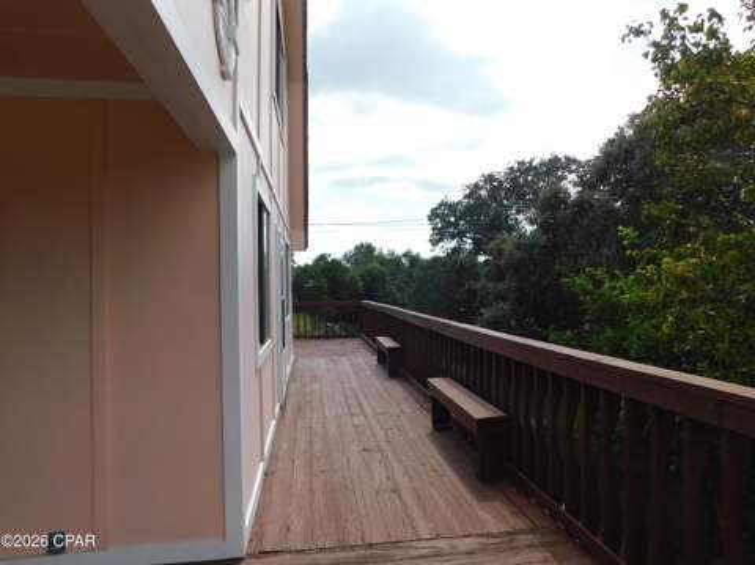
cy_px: 282
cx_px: 378
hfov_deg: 74.0
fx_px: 501
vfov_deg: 58.8
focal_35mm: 23
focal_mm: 4
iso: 125
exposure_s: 1/400
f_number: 6
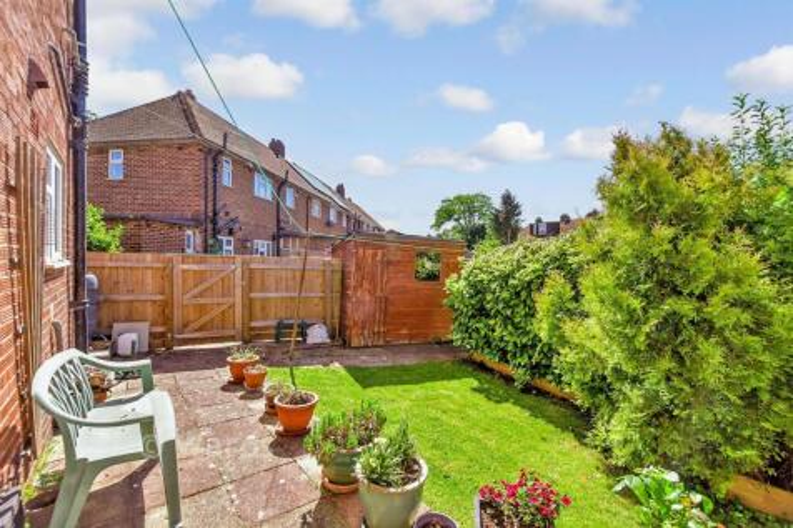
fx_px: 330
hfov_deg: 100.4
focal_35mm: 15
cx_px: 396
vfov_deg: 77.3
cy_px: 264
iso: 160
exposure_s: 1/250
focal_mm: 10
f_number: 6.3
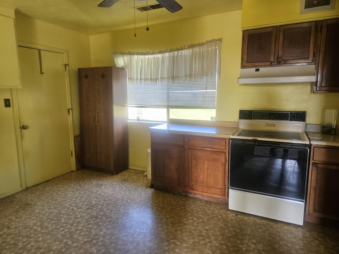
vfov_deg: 58.9
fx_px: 225
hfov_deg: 73.9
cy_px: 127
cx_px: 170
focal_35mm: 23
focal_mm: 5.4
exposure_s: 1/120
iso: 320
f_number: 1.8
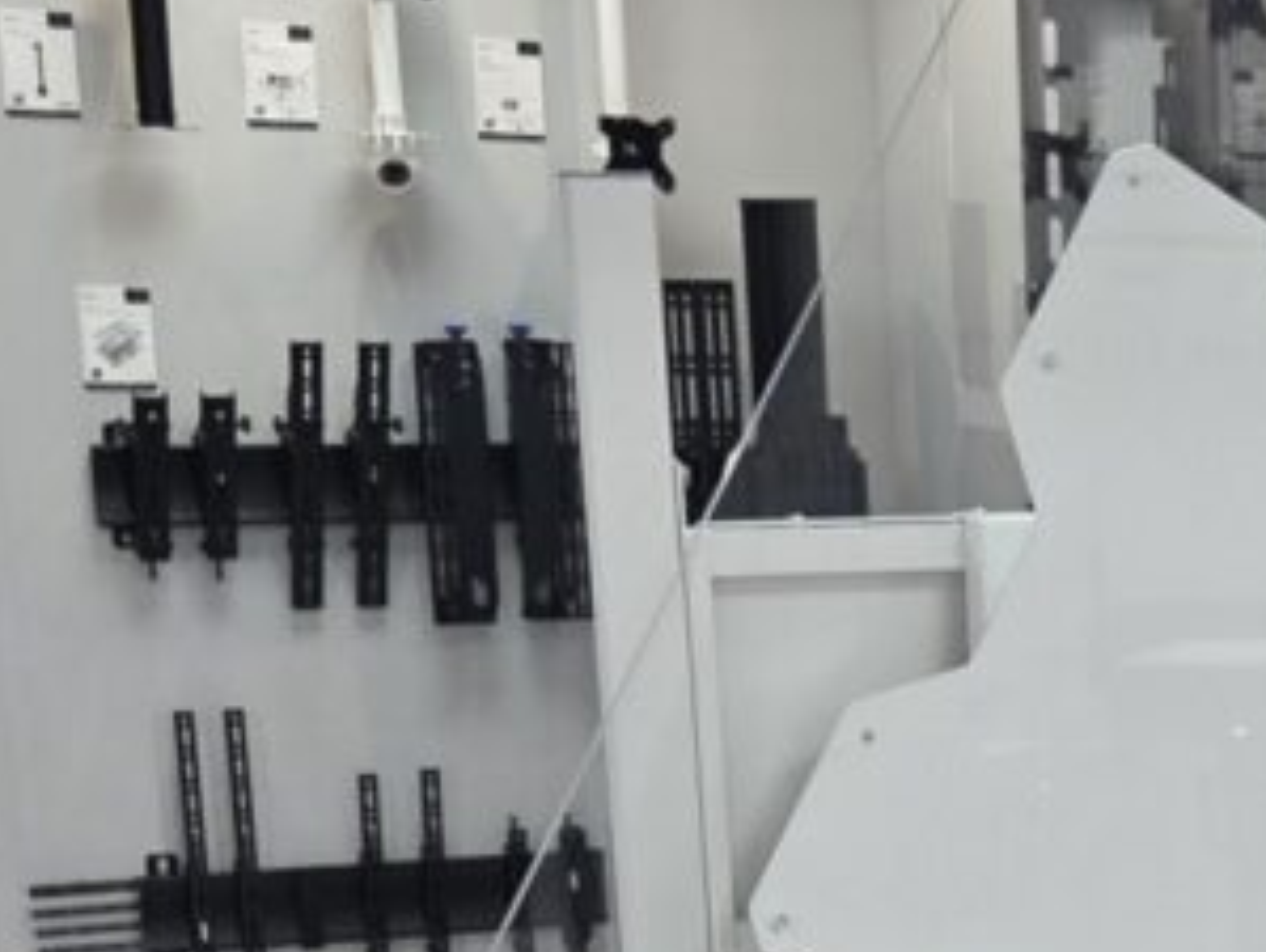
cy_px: 1284
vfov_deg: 13.5
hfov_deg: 17.4
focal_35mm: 105
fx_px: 3845
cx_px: 1713
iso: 80
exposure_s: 1/100
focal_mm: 5.4
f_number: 1.8
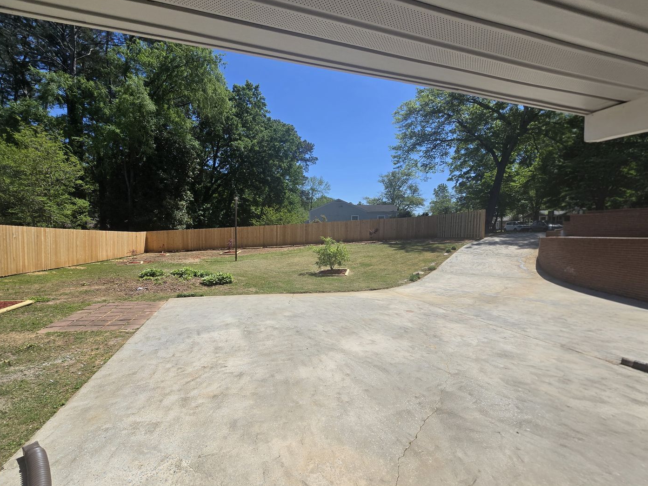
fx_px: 262
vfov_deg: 85.6
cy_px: 255
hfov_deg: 102.0
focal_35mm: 14
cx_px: 309
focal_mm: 2.2
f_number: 2.2
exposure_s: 1/3333
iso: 50
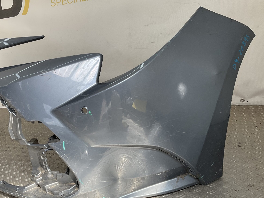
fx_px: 290
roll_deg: +7.6
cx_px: 107
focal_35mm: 38
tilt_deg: -16.3
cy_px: 114
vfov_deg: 37.6
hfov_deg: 48.7
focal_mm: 3
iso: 16
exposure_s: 1/562
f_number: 1.8
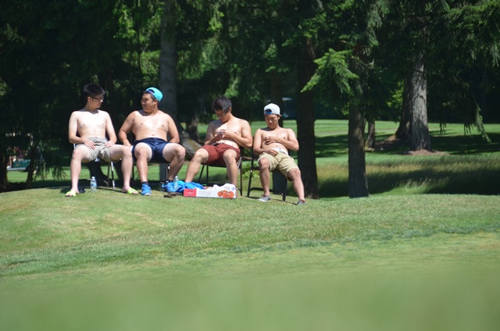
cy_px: 166
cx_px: 250
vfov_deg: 5.4
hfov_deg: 8.1
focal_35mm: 255
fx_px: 3535
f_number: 5.6
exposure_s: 1/500
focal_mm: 170
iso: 180
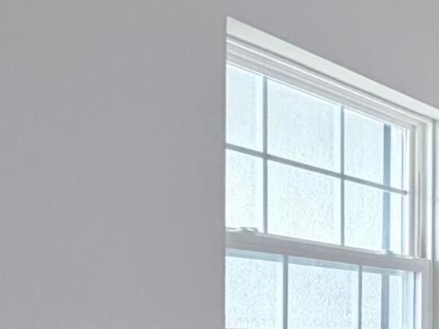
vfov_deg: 19.4
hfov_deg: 16.7
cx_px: 964
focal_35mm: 72
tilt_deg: -2.1
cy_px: 377
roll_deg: -1.4
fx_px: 913
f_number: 2.2
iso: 320
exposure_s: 1/118
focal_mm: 2.22
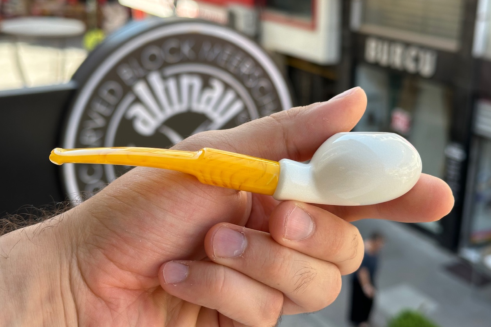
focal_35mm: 51
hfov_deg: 38.9
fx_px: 695
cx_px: 250
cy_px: 170
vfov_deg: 26.5
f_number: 1.78
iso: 64
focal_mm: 6.86
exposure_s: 1/501
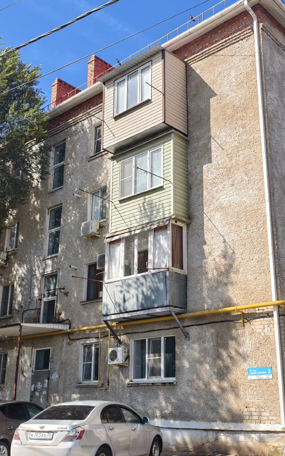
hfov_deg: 31.2
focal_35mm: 41
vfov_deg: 48.2
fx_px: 510
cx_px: 159
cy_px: 223
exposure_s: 1/1667
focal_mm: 6.54
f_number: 1.57
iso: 72
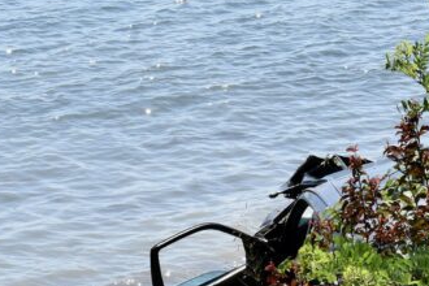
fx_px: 3885
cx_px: 400
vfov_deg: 4.2
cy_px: 81
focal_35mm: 326
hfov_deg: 6.3
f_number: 13
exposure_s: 1/640
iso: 640
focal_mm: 56
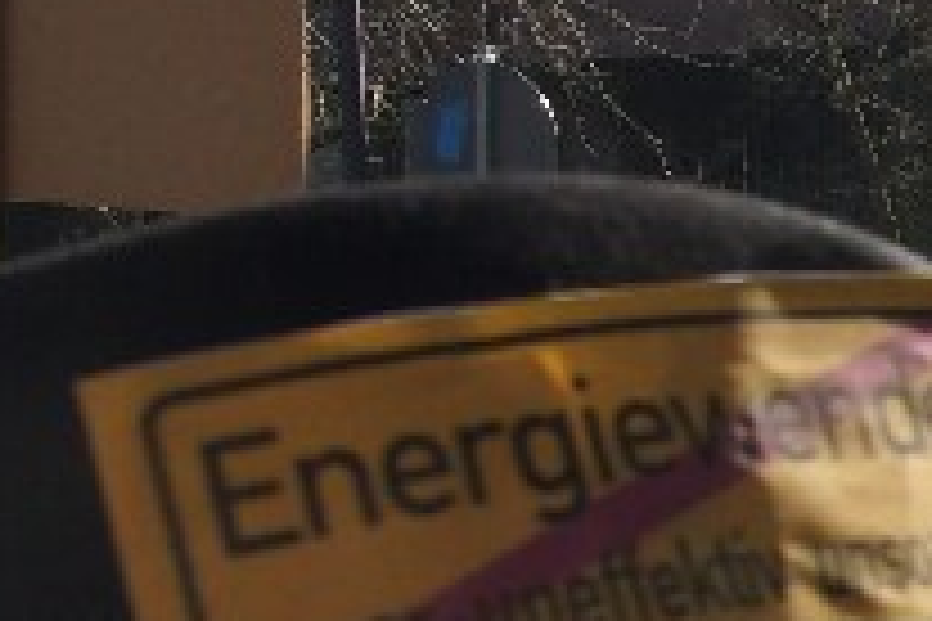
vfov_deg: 7.8
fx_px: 4504
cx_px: 2292
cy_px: 657
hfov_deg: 10.2
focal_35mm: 174
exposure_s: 1/400
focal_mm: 20
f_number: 8
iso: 400
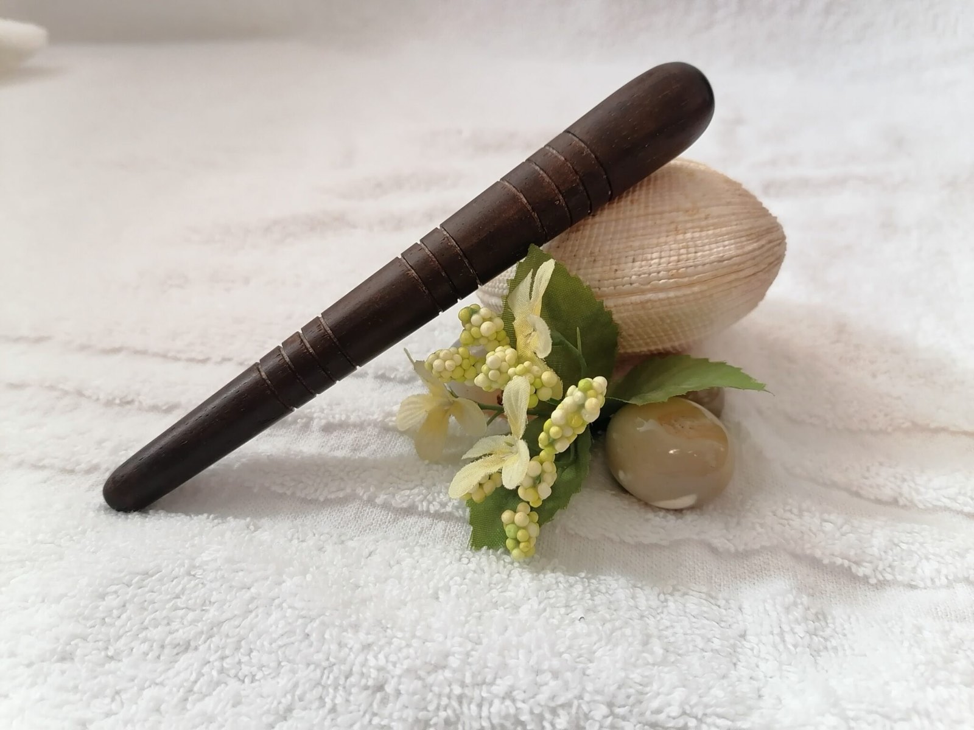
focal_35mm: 27
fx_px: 760
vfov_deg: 51.4
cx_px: 487
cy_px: 365
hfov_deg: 65.3
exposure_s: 1/33.3
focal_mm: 5.3
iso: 200
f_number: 1.8
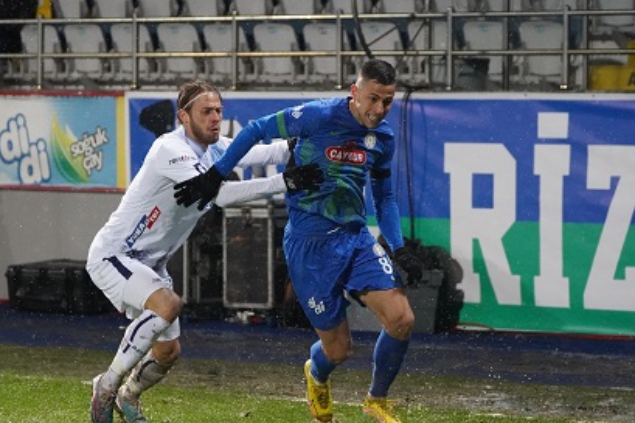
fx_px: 4142
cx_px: 314
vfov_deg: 5.8
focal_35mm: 235
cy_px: 229
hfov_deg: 8.8
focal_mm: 160
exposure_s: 1/1250
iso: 12800
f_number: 5
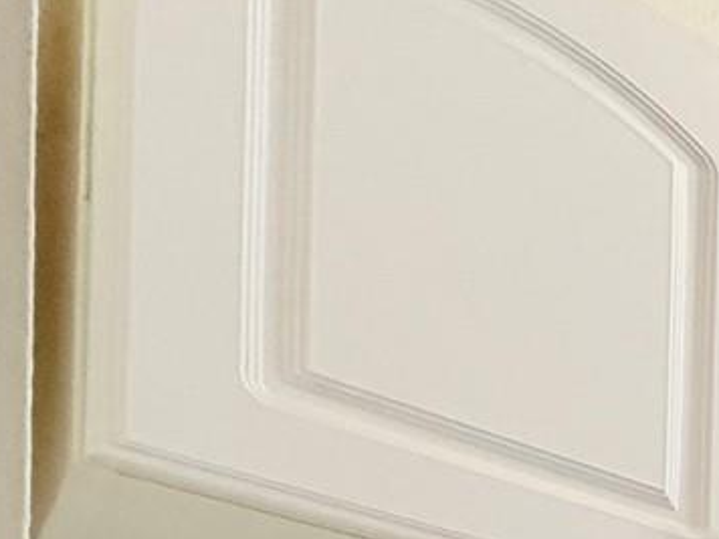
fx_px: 1309
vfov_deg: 16.9
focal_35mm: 63
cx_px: 1589
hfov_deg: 16.9
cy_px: 1092
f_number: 2.2
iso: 250
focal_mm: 2.22
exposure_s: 1/60
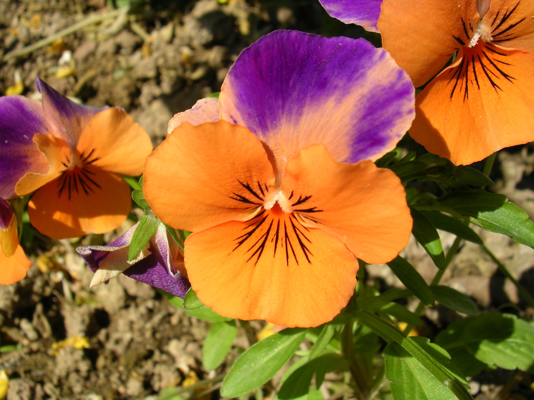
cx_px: 267
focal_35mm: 38
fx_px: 586
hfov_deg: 49.0
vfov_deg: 37.7
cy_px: 200
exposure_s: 1/354
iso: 50
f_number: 5.6
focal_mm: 5.8
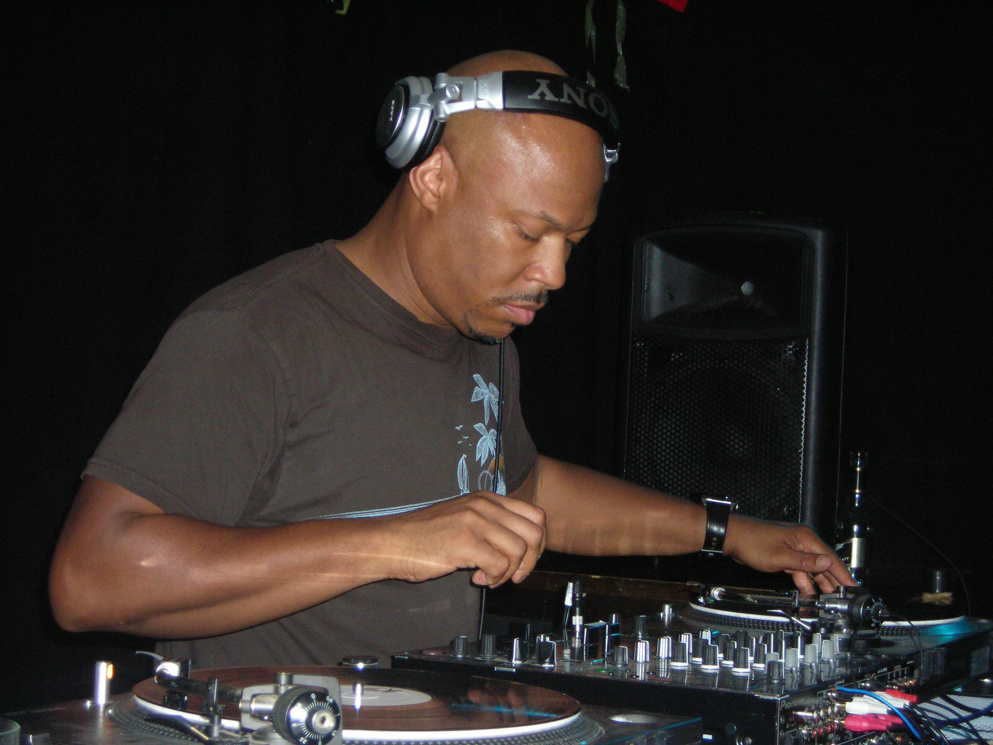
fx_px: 1865
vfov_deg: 22.6
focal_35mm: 65
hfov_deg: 29.8
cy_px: 372
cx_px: 496
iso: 200
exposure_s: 1/60.1
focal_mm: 10.8
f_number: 3.9
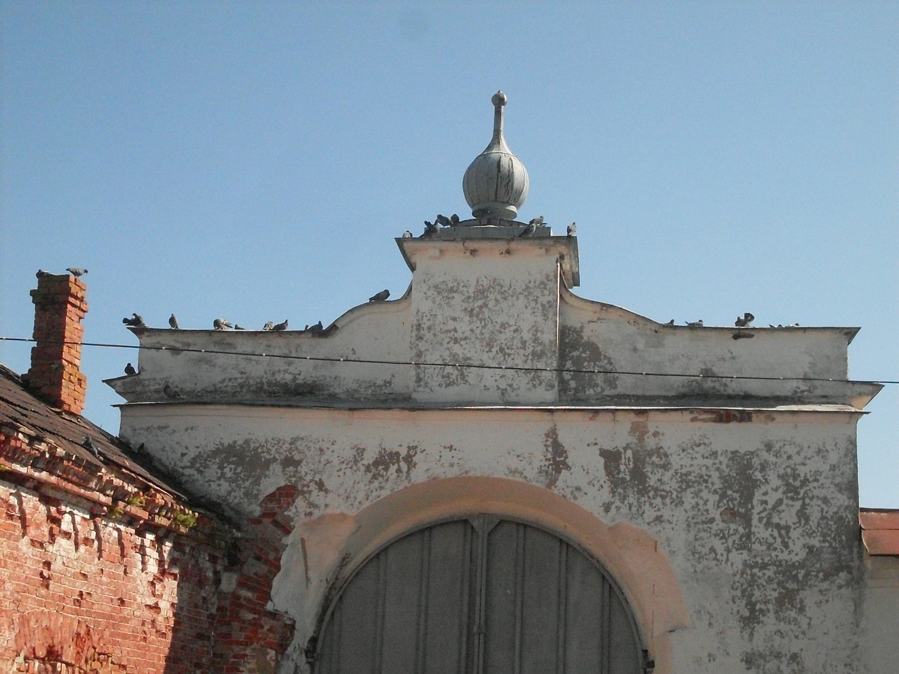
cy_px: 337
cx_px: 450
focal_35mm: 71
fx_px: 1844
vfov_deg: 20.7
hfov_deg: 27.4
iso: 400
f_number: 10.8
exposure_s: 1/750
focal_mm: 11.7
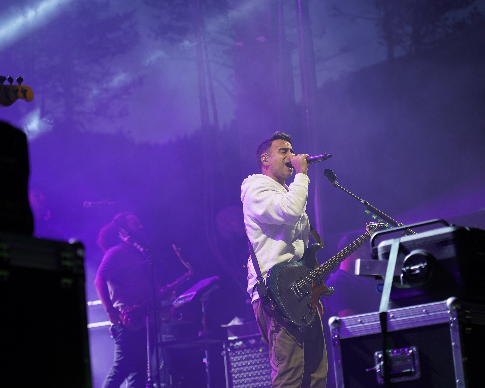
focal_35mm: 119
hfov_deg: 16.2
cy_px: 193
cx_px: 279
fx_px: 1708
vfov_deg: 13.0
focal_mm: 105
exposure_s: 1/160
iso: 640
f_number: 4
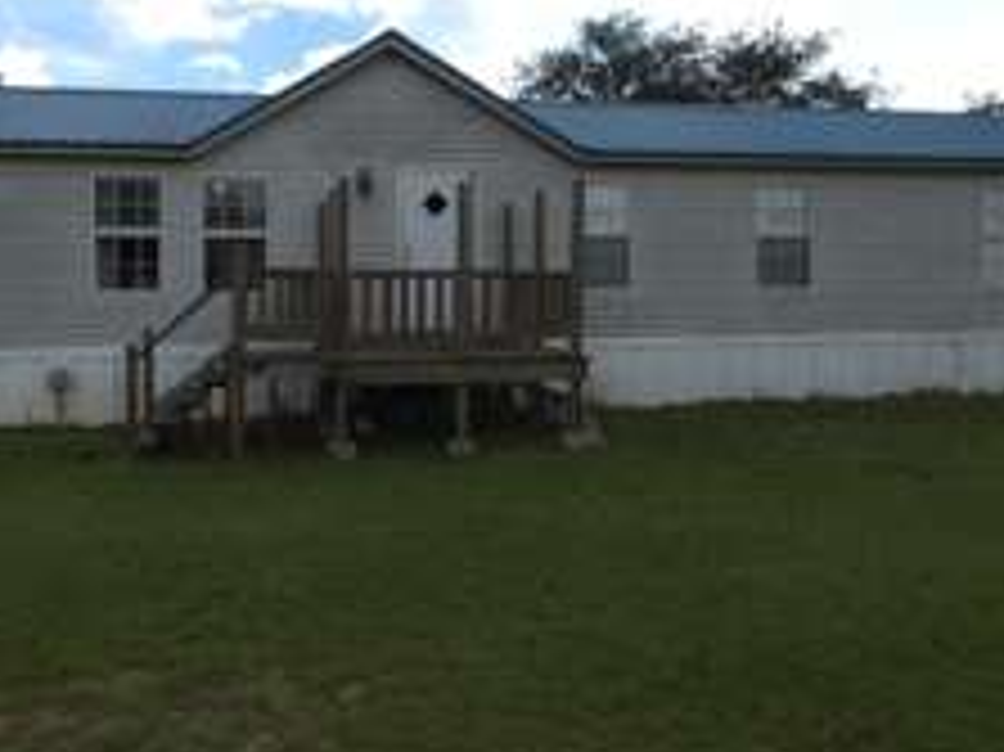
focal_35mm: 28
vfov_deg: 49.3
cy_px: 295
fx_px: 812
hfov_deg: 62.8
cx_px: 392
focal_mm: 2.2
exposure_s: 1/544
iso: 20
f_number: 1.9
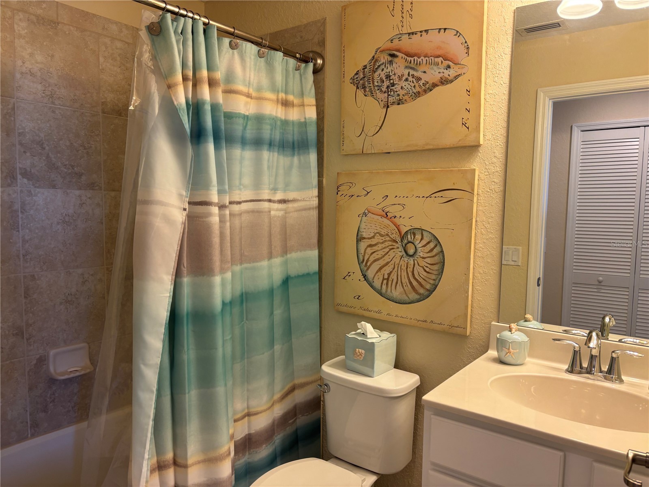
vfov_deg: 53.1
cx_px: 324
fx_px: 487
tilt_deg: -5.5
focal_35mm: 26
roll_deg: -0.9
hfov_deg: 67.3
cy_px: 244
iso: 125
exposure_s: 1/60
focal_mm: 5.96
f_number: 1.6
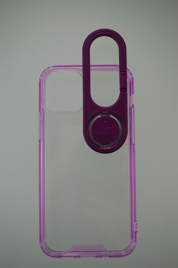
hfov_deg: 25.7
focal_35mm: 52
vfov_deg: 37.9
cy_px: 134
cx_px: 89
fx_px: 390
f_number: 5.3
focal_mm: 35
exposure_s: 1/125
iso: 400
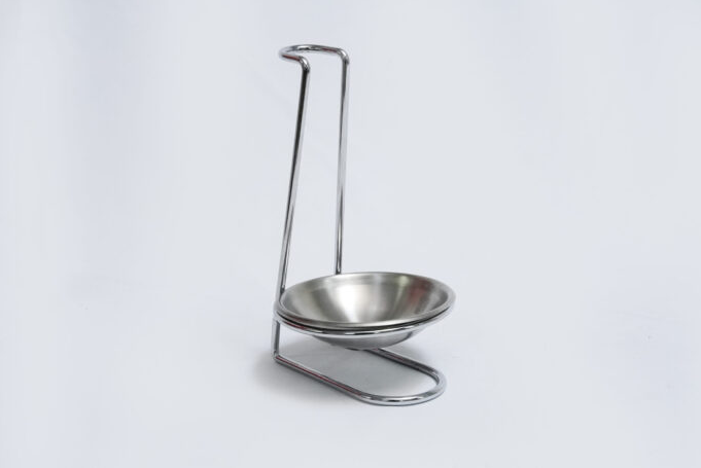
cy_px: 229
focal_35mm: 72
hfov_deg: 28.1
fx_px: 1403
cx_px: 359
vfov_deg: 19.0
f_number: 16
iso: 6400
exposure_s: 1/160
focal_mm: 70
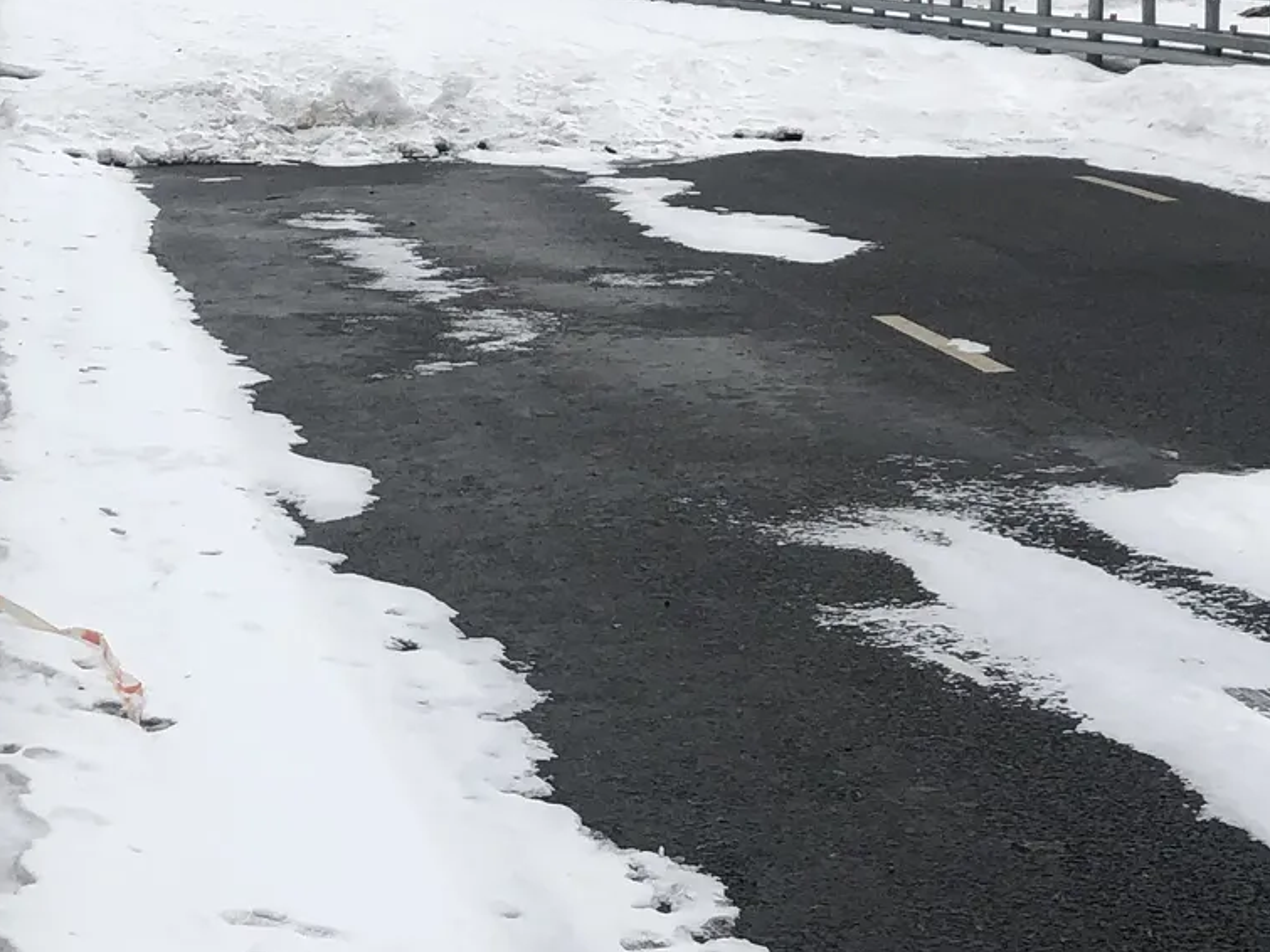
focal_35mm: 89
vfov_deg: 16.0
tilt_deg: -0.4
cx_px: 584
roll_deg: -1.7
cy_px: -158
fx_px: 3265
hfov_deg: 22.0
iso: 20
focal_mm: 4
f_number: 1.8
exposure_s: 1/649
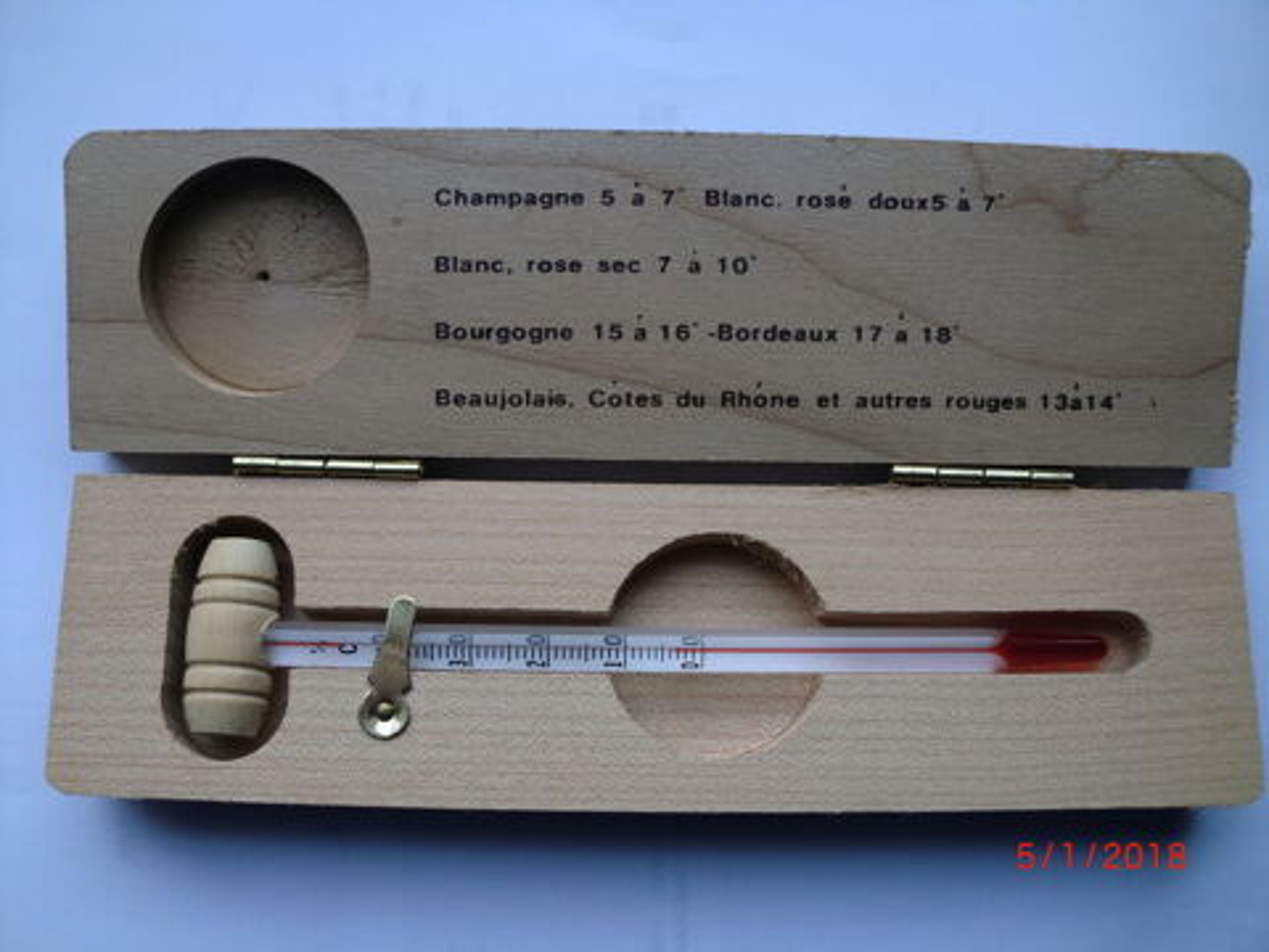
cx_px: 634
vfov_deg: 40.7
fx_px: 1283
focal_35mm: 35
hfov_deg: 52.6
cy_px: 476
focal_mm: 6.3
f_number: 3.1
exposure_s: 1/100
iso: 64
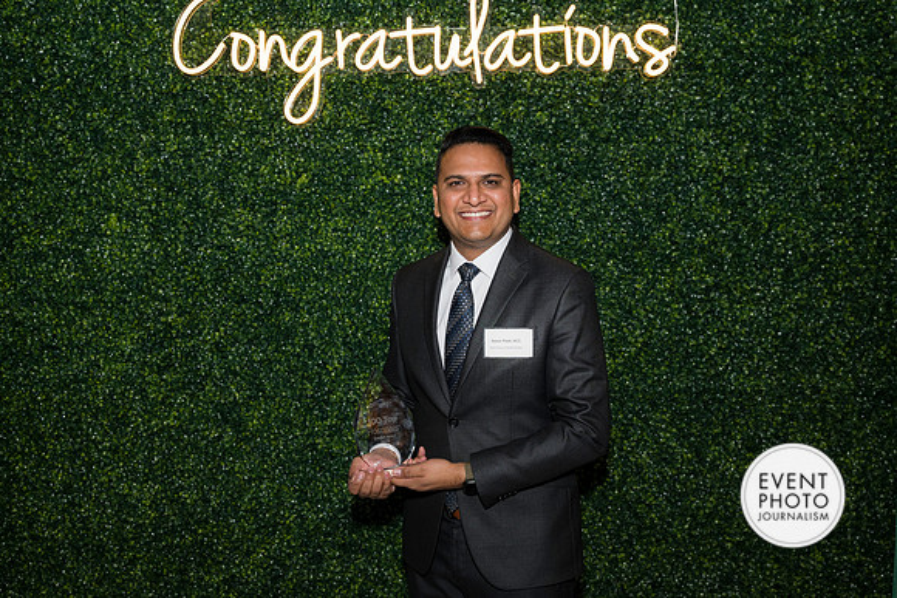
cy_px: 299
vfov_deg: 33.4
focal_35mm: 40
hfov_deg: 48.4
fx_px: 997
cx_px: 448
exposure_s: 1/160
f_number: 5
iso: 500
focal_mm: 40
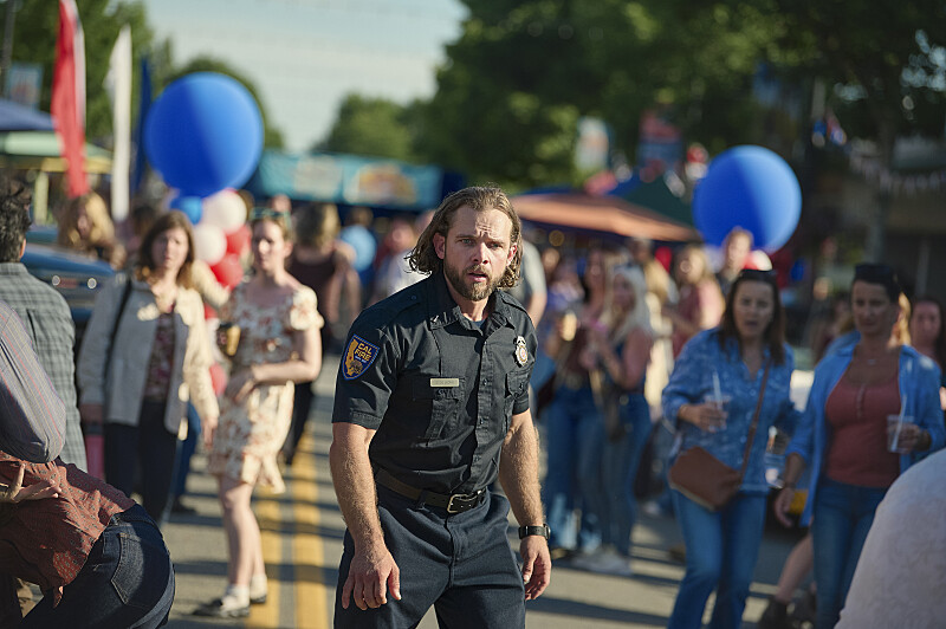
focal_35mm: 130
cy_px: 314
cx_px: 473
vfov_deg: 10.5
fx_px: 3413
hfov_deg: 15.8
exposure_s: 1/5000
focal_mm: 130
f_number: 2.8
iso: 400
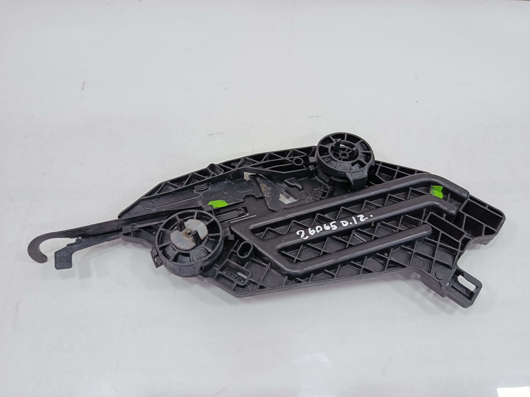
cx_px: 265
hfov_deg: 71.6
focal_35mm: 24
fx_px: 367
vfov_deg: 56.8
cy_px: 198
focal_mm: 5.24
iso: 1024
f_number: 1.7
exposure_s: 1/100
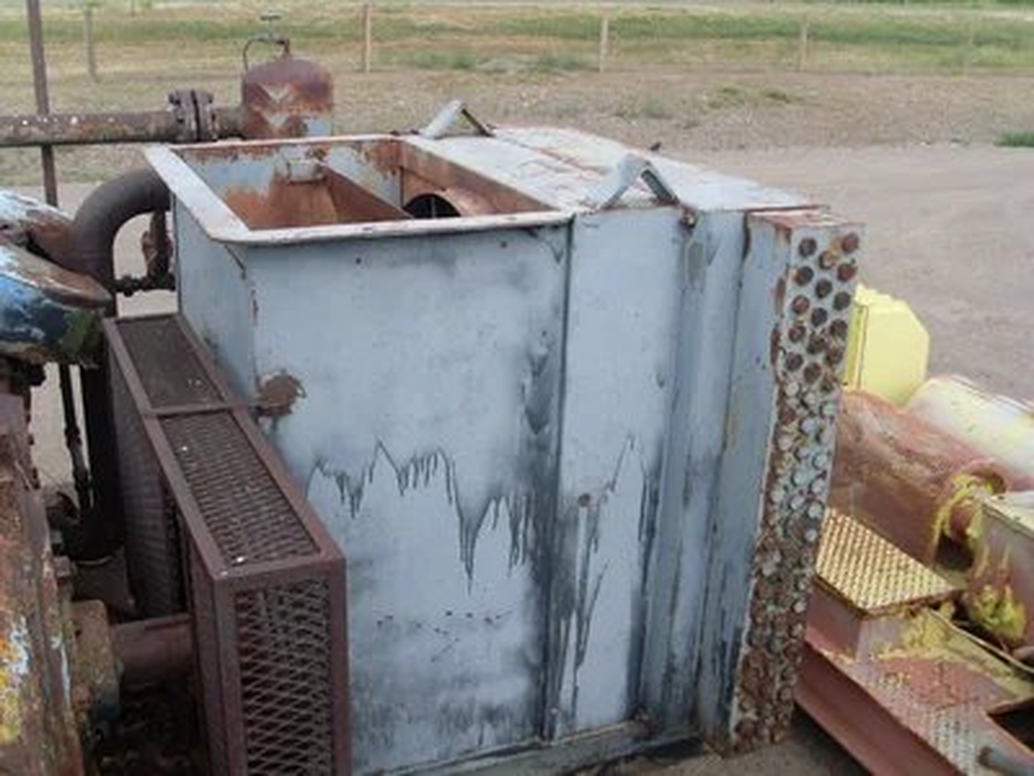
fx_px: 1135
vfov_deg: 37.7
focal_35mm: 38
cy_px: 388
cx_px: 517
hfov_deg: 49.0
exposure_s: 1/60
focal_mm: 6.3
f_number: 7.7
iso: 80
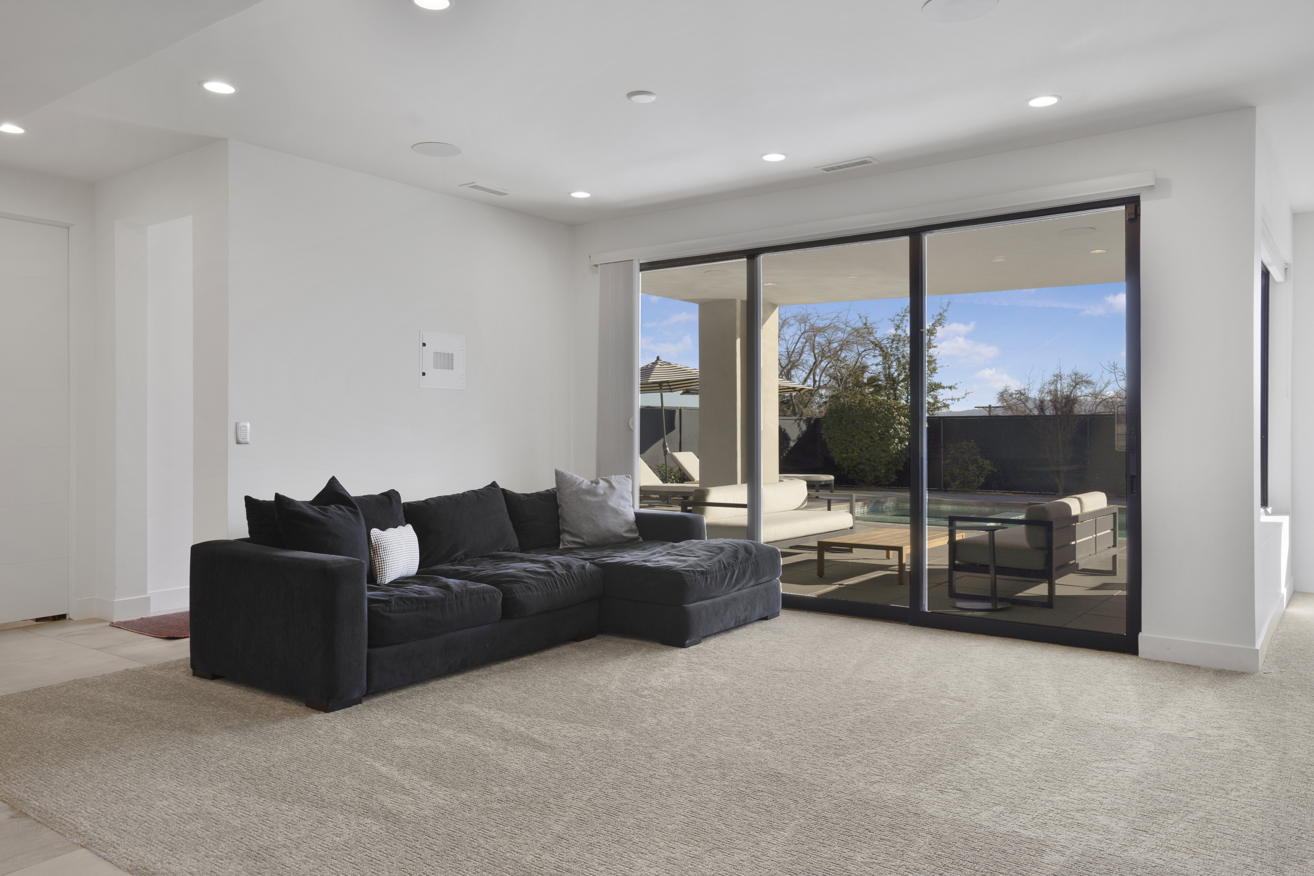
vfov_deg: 51.3
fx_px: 912
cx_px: 657
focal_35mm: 25
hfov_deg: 71.5
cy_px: 438
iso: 250
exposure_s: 1/5
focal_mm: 25
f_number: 9
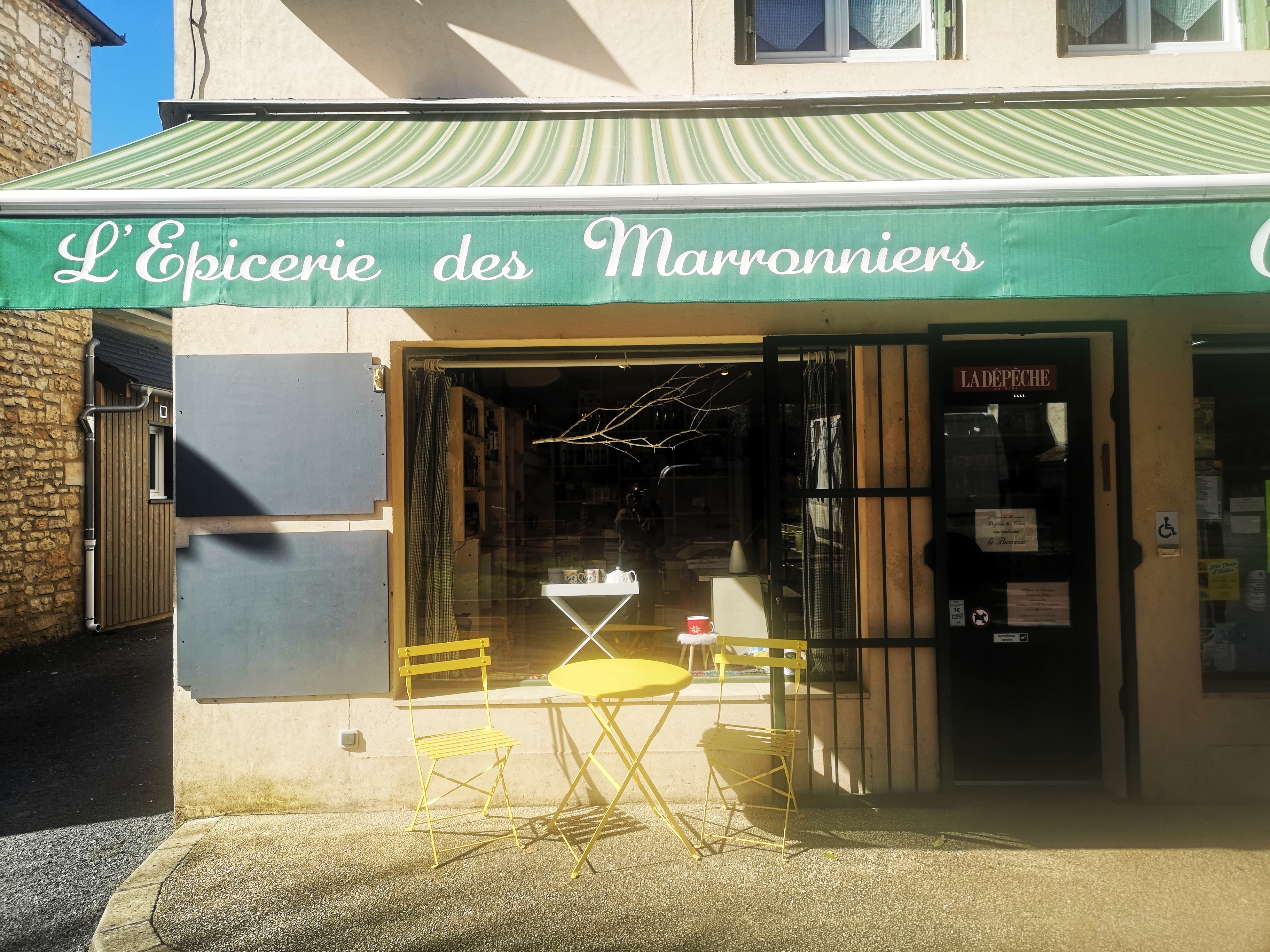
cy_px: 476
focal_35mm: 27
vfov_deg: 51.4
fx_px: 991
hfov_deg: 65.3
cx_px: 635
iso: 50
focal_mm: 5.58
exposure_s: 1/783
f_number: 1.8
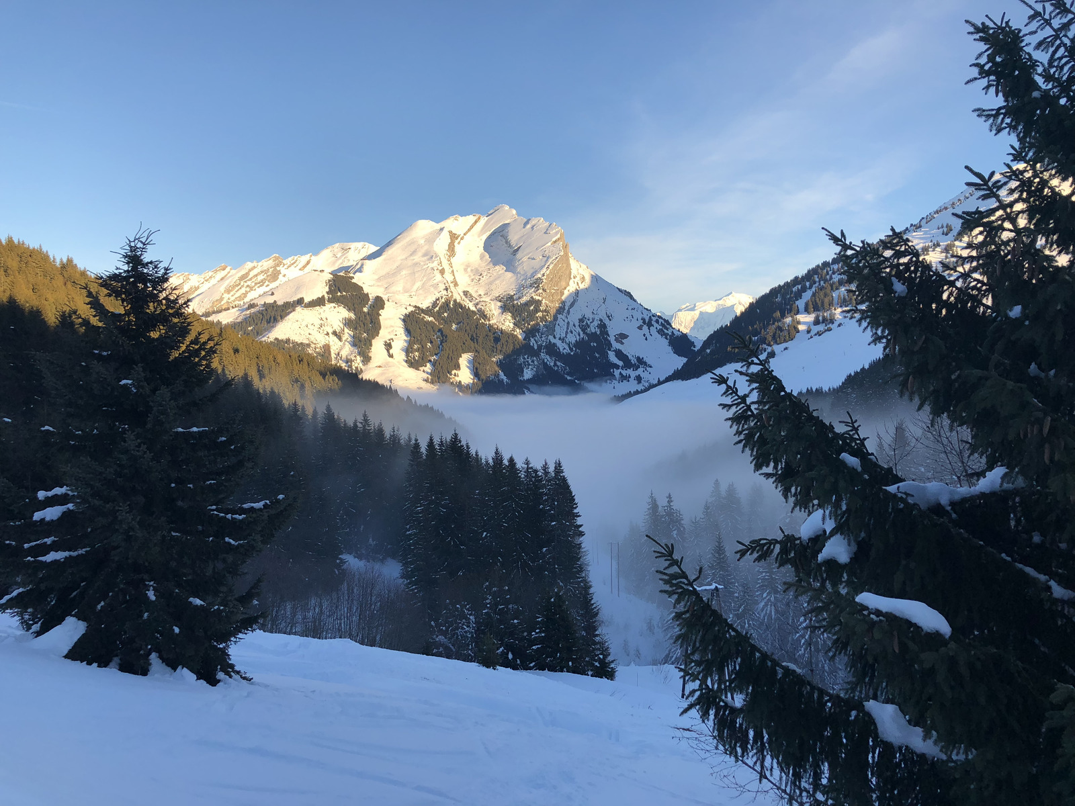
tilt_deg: -1.4
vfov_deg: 49.7
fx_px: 870
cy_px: 403
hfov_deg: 63.4
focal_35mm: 28
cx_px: 538
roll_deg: +1.3
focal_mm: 4
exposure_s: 1/842
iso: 20
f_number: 1.8
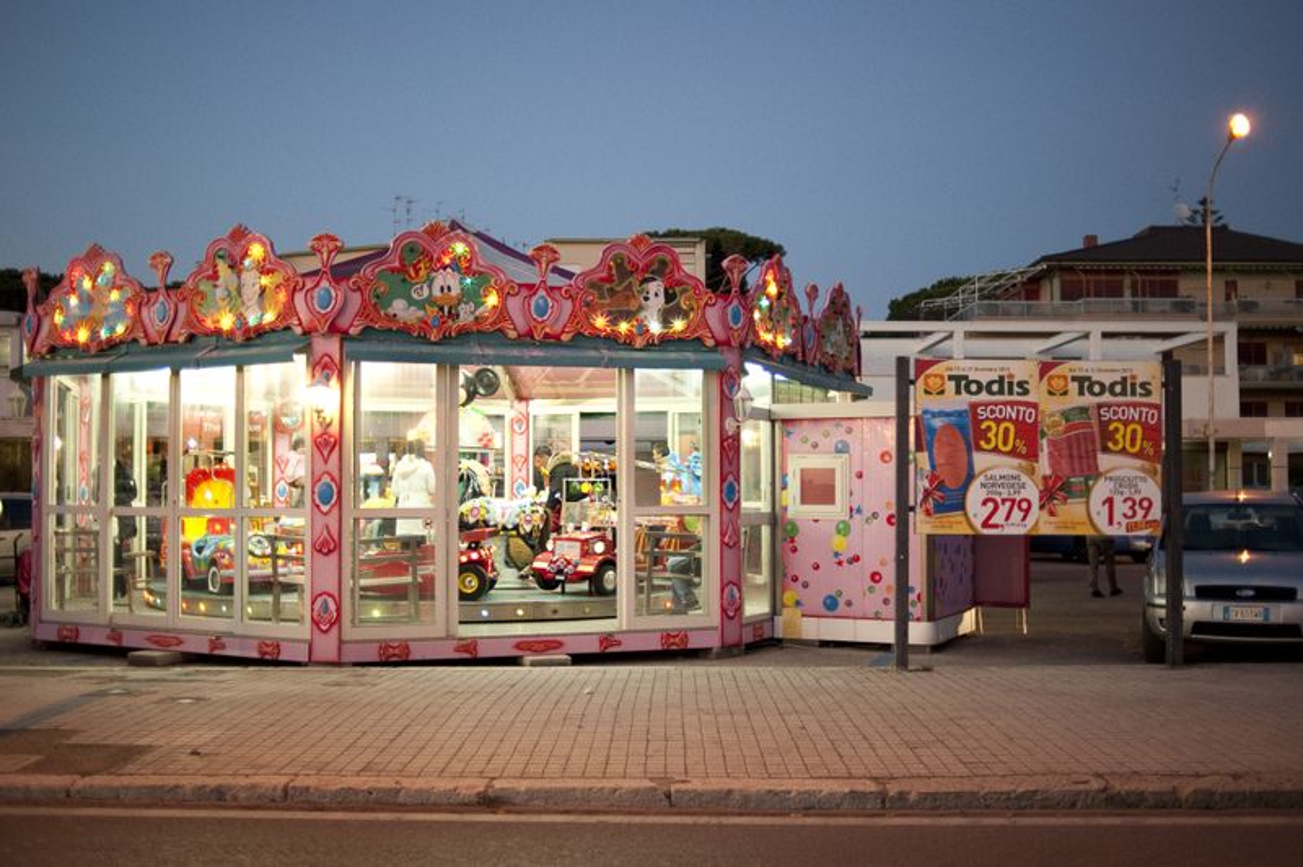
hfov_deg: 54.5
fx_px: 1266
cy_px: 434
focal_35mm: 35
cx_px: 652
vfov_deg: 37.8
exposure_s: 1/60
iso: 800
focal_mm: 35
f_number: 2
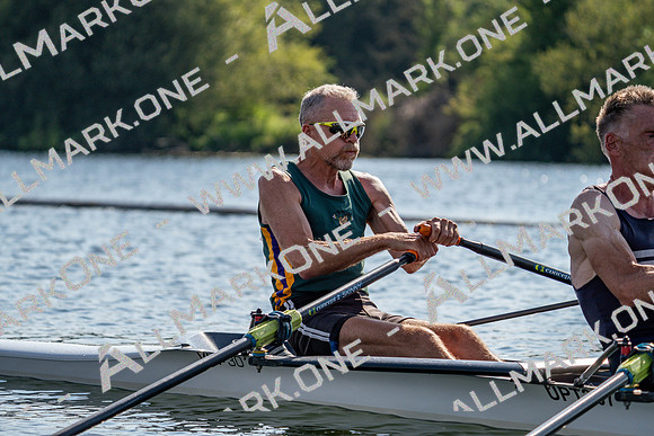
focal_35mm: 200
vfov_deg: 6.9
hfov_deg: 10.3
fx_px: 3634
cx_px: 327
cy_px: 218
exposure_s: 1/1600
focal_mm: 200
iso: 160
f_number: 5.6
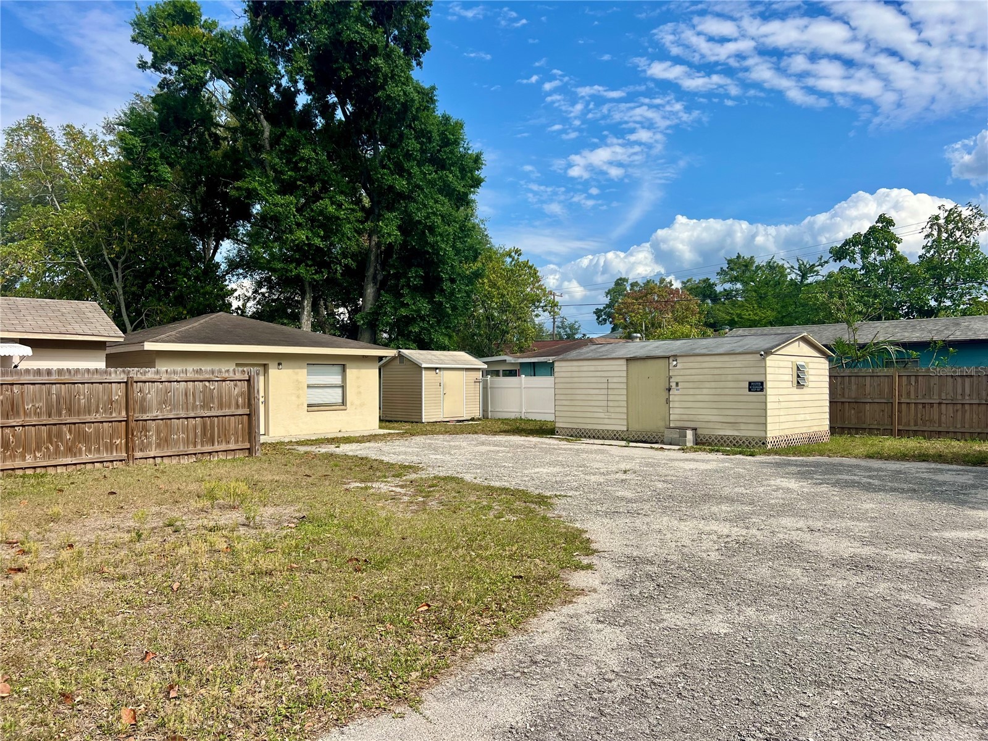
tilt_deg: +0.7
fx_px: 742
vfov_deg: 53.1
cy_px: 370
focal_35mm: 26
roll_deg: +1.4
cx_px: 494
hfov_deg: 67.3
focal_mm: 5.7
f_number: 1.5
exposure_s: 1/4444
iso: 50
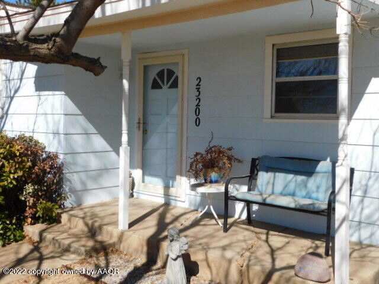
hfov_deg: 46.8
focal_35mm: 40
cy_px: 142
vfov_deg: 36.0
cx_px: 190
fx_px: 438
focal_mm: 7.1
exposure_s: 1/1250
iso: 125
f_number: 3.6
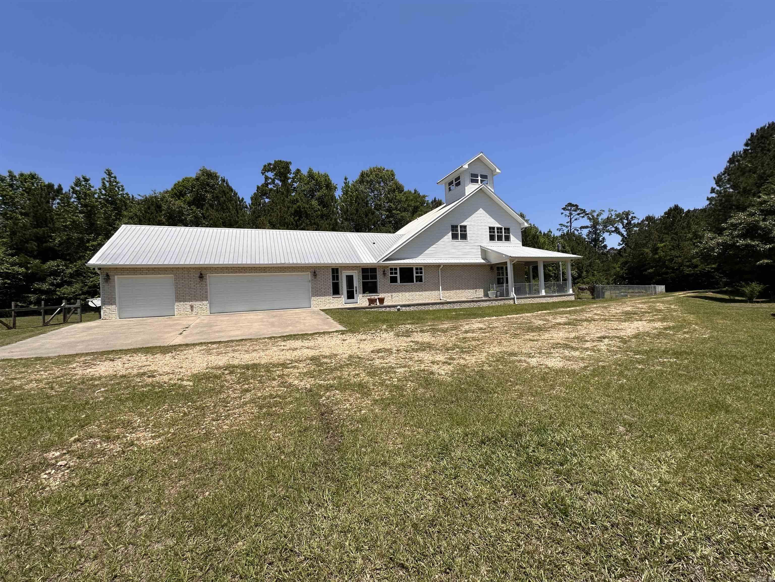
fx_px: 313
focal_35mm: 14
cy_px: 291
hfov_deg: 102.1
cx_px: 388
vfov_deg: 85.7
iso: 50
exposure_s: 1/2882
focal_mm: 2.22
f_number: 2.2
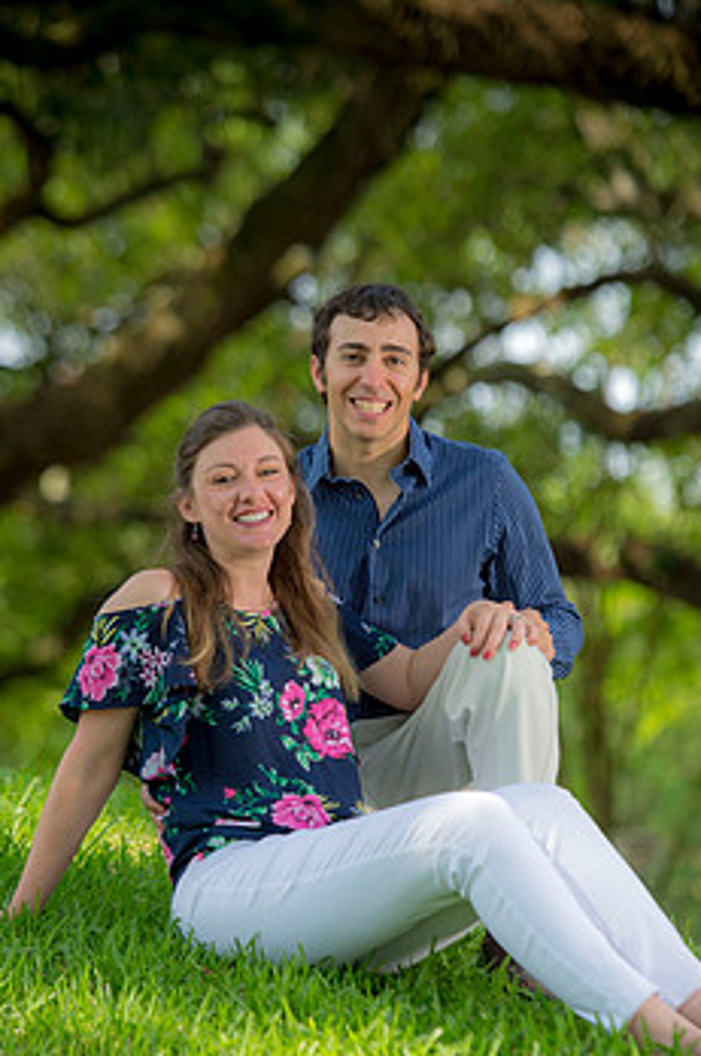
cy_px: 674
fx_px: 5302
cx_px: 299
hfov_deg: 7.6
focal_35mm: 181
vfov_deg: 11.4
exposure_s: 1/400
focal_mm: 140
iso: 200
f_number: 3.5
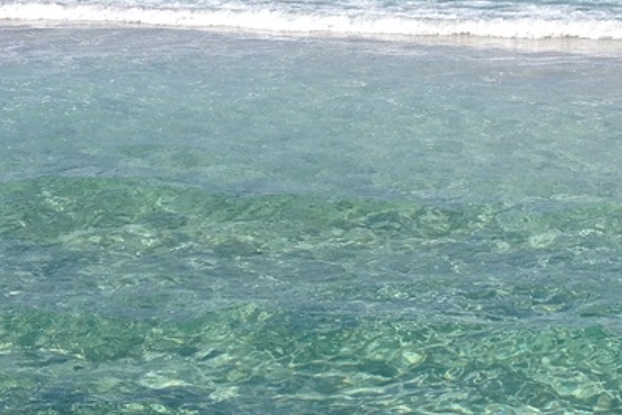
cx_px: 454
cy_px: 75
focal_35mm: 110
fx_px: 1901
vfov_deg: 12.4
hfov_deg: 18.5
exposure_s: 1/2907
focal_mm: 4.28
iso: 50
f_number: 2.4
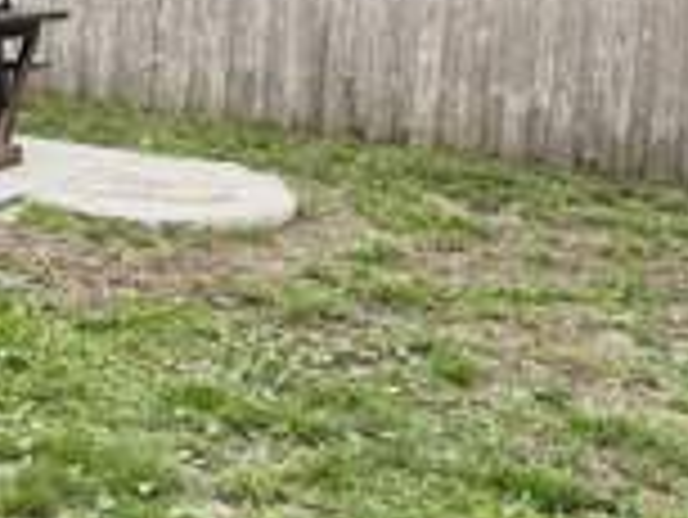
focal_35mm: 75
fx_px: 1492
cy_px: 16
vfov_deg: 19.2
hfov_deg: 23.6
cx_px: -148
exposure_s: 1/1075
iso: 100
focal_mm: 6.76
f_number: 1.78
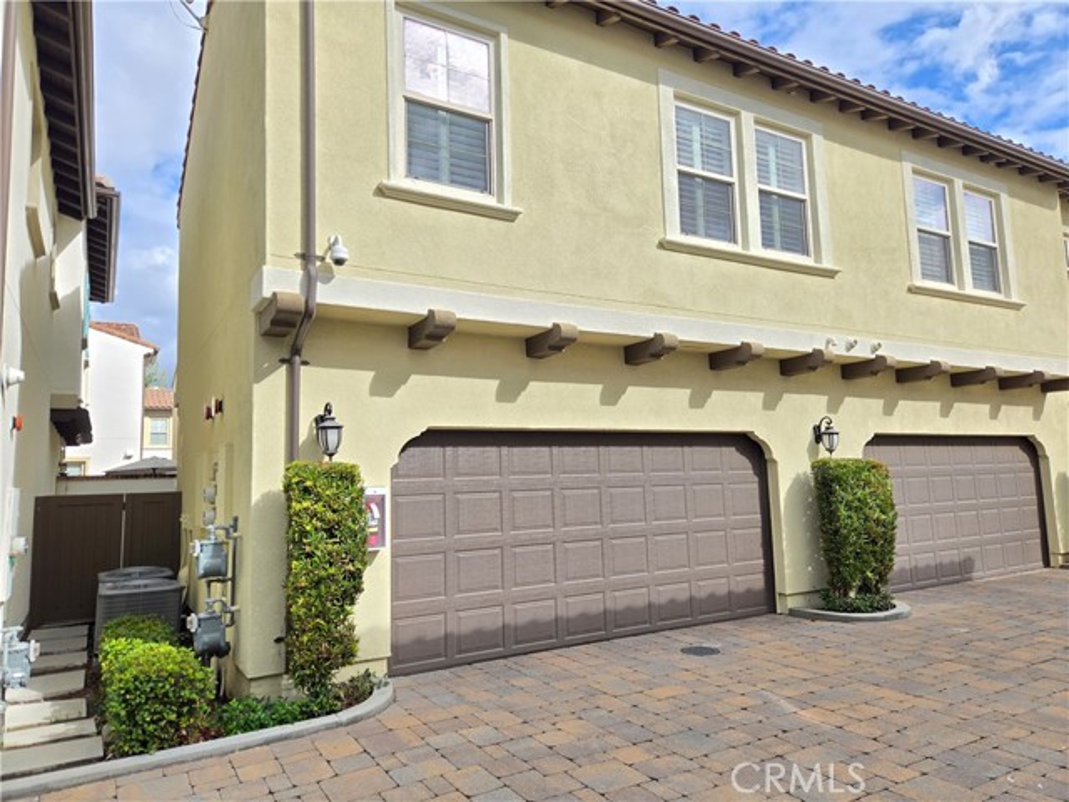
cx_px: 534
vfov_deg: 58.9
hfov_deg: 73.9
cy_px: 401
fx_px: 710
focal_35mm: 23
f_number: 1.8
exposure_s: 1/1019
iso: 25
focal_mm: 5.4
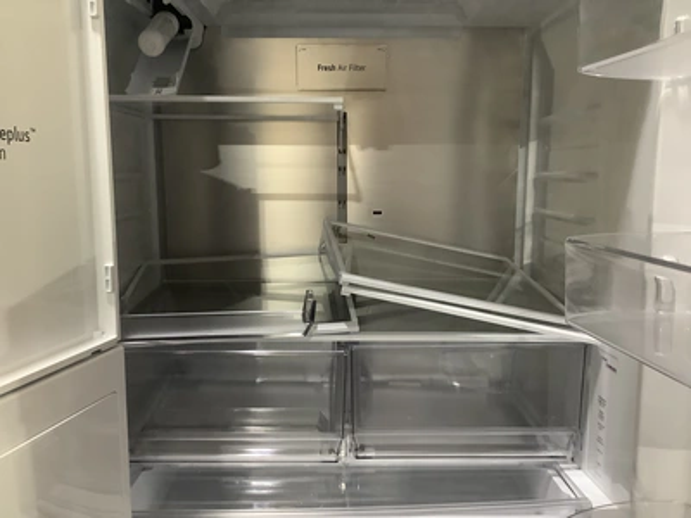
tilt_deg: -7.8
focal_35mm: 31
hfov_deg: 58.4
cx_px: 346
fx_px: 619
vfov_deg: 45.4
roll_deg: -0.2
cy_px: 259
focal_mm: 3.3
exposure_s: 1/30
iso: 320
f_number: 2.4
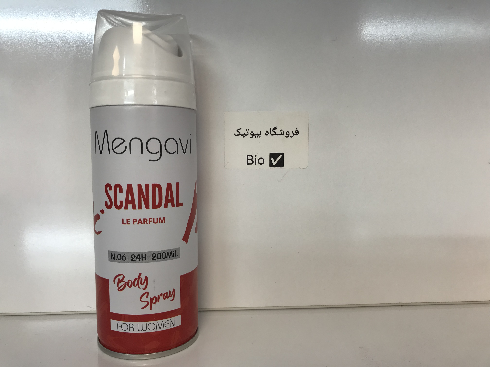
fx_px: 396
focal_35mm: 28
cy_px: 184
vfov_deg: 49.7
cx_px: 245
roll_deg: -0.9
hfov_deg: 63.4
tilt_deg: -5.8
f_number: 1.8
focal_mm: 3.99
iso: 20
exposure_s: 1/101
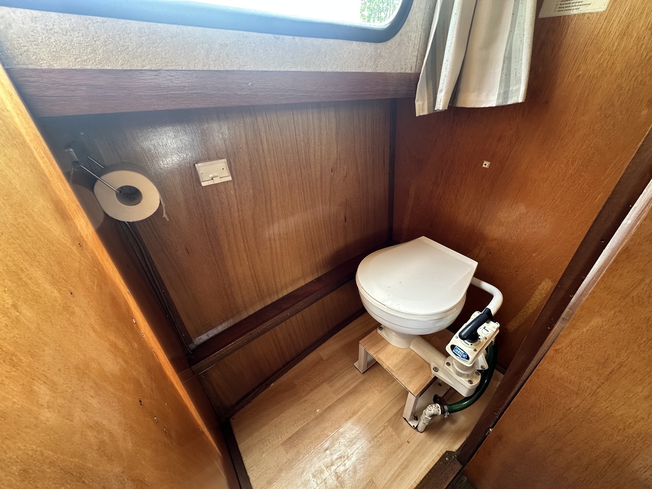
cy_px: 244
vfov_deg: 85.7
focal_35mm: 14
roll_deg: +3.2
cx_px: 326
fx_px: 264
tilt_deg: -34.3
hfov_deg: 102.1
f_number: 2.2
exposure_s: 1/99
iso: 160
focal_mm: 2.22
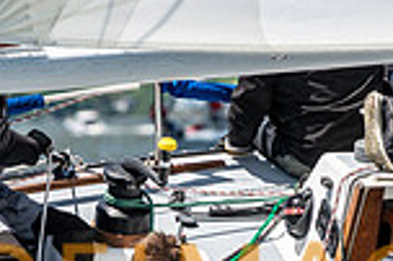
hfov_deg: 3.1
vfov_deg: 2.1
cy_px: 262
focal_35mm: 669
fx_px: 7295
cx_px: 150
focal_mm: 175
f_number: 5
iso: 320
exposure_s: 1/2000
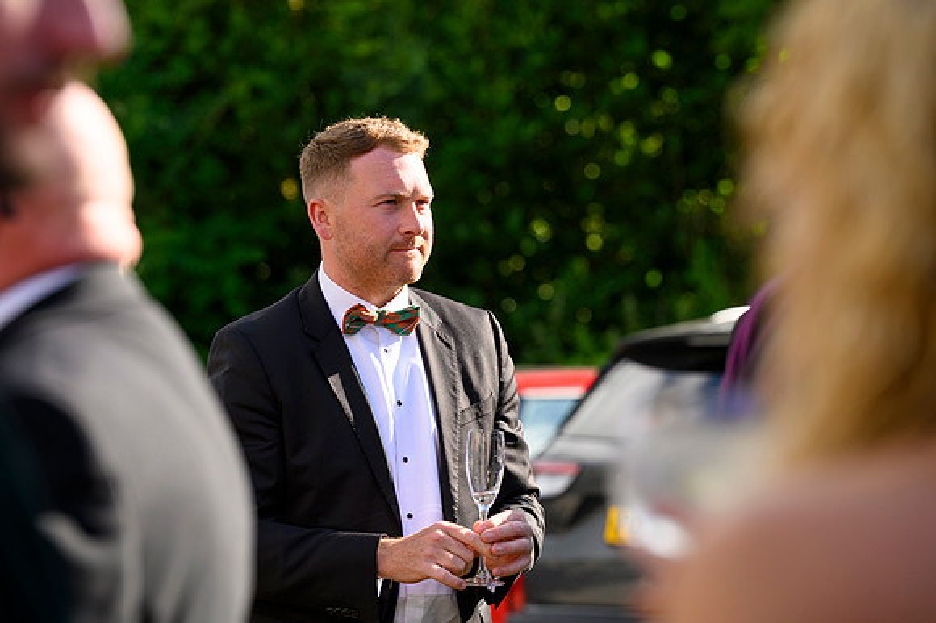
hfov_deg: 11.7
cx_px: 468
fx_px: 4570
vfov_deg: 7.8
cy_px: 312
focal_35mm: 176
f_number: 5.6
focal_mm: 175
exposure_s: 1/500
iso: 200
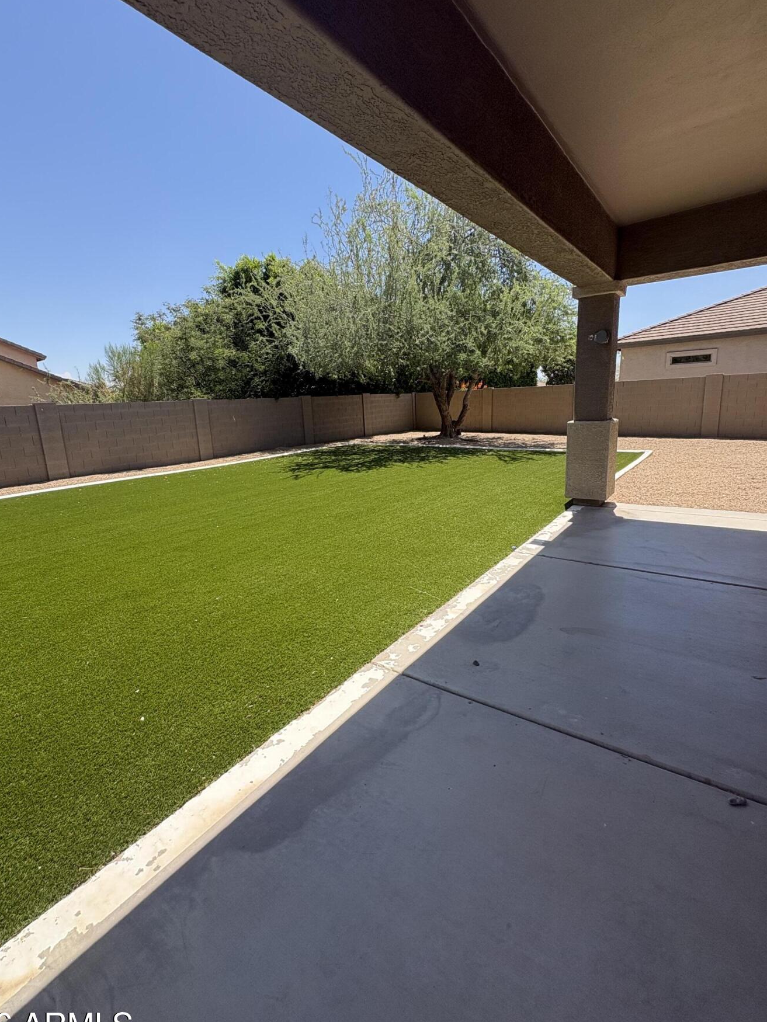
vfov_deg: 94.5
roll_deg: +2.0
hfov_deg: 78.1
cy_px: 495
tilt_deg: -11.2
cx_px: 374
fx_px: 473
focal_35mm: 16
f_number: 2.2
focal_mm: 2.22
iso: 64
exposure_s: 1/1178
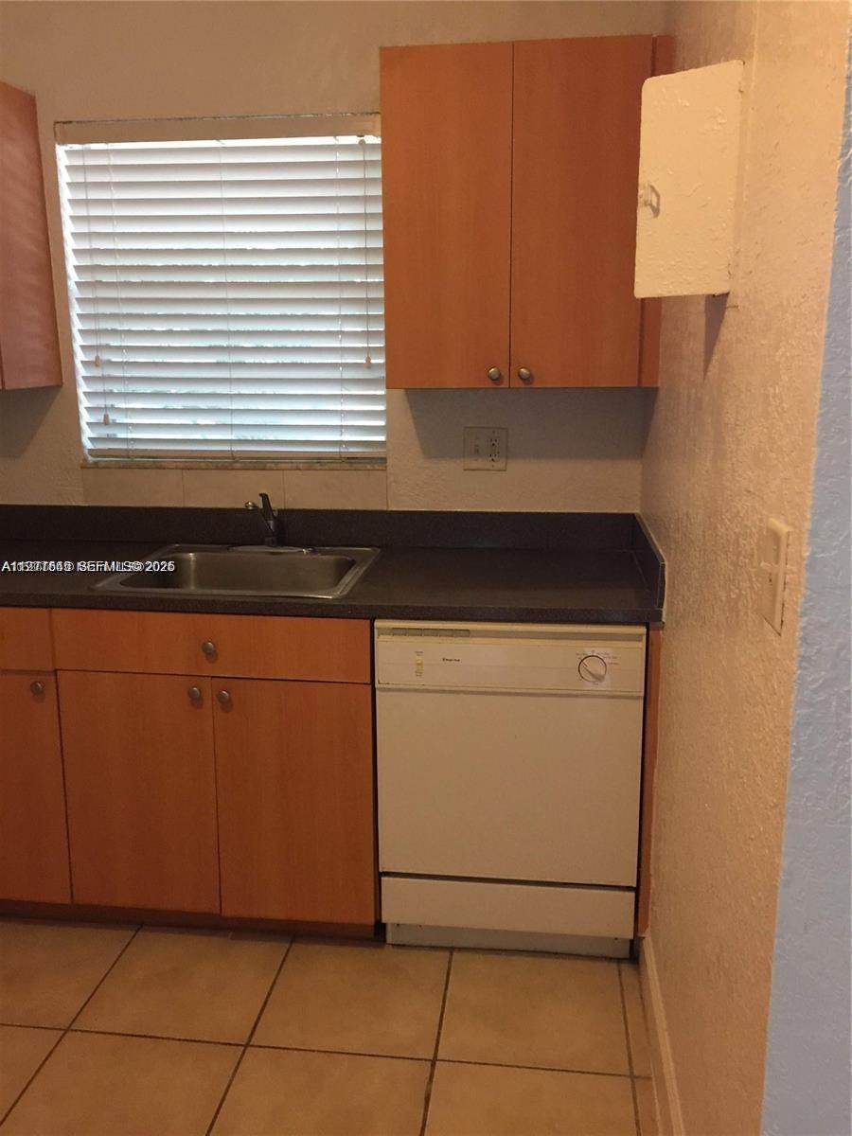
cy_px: 568
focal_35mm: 29
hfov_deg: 48.2
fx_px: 952
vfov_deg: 61.7
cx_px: 426
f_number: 2.2
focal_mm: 4.15
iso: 125
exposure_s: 1/15
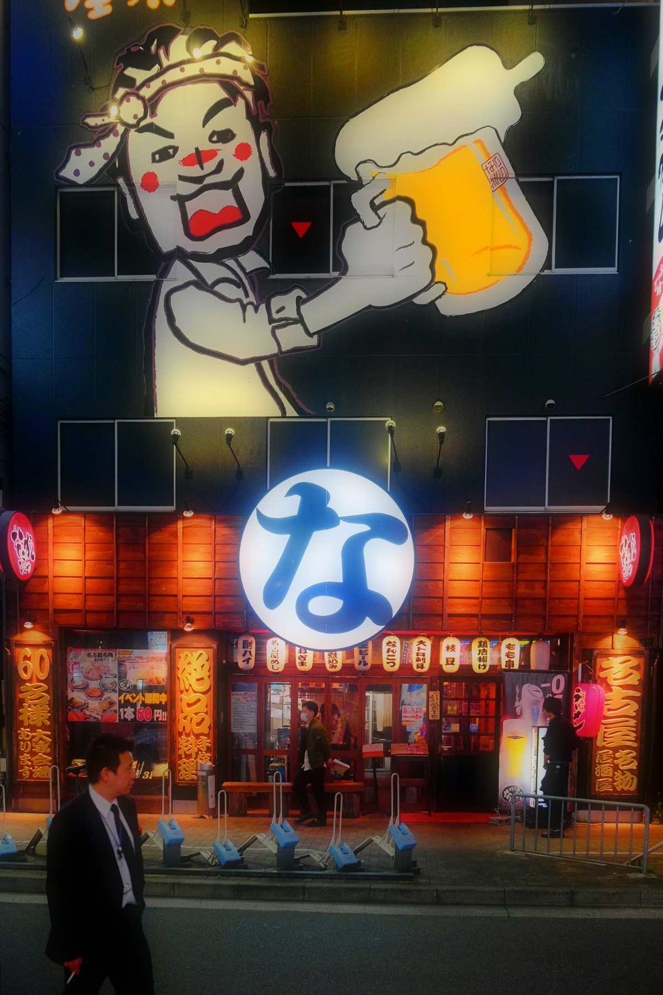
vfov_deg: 65.5
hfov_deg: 46.4
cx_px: 332
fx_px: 773
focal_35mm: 28
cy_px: 498
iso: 2000
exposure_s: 1/60
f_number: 3.5
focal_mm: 18.5
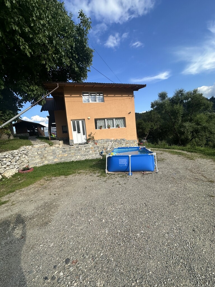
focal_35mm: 14
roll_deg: +5.4
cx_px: 108
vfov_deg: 102.1
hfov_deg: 85.7
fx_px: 116
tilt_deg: -3.5
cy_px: 144
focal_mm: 2.22
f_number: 2.2
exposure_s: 1/1575
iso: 50
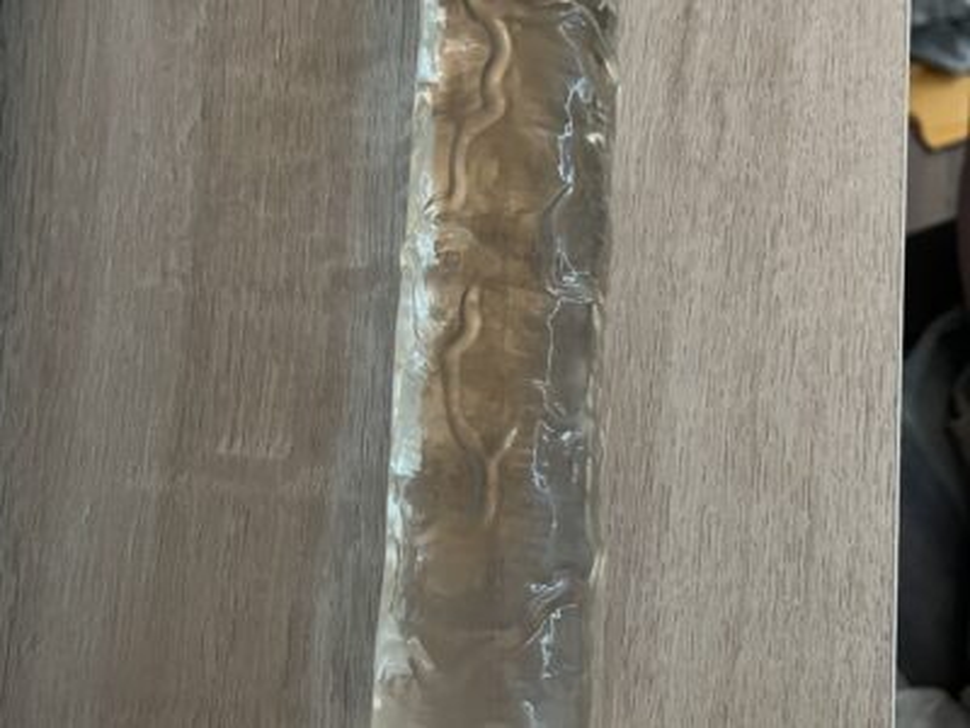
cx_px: 485
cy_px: 364
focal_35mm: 26
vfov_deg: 53.1
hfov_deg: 67.3
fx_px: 729
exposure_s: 1/30
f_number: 1.6
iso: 800
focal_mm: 4.2
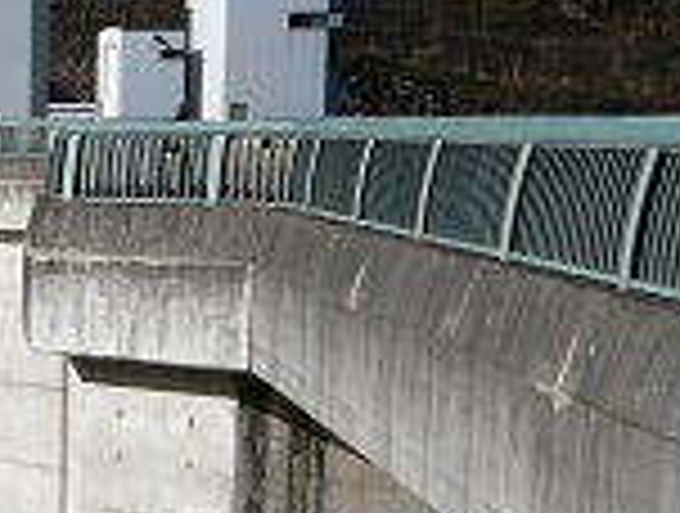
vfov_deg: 13.1
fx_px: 2186
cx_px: -333
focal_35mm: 111
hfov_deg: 16.2
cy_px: 594
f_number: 5
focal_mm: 5.2
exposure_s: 1/640
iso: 80
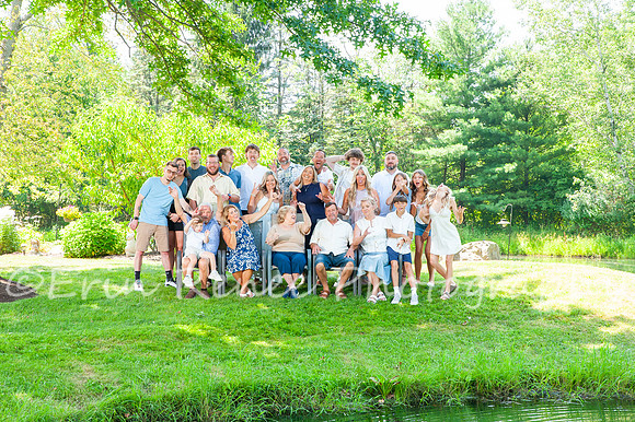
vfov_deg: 20.9
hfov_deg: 31.0
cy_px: 211
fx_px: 1146
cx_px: 318
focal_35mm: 65
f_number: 13
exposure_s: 1/100
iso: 800
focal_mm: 65
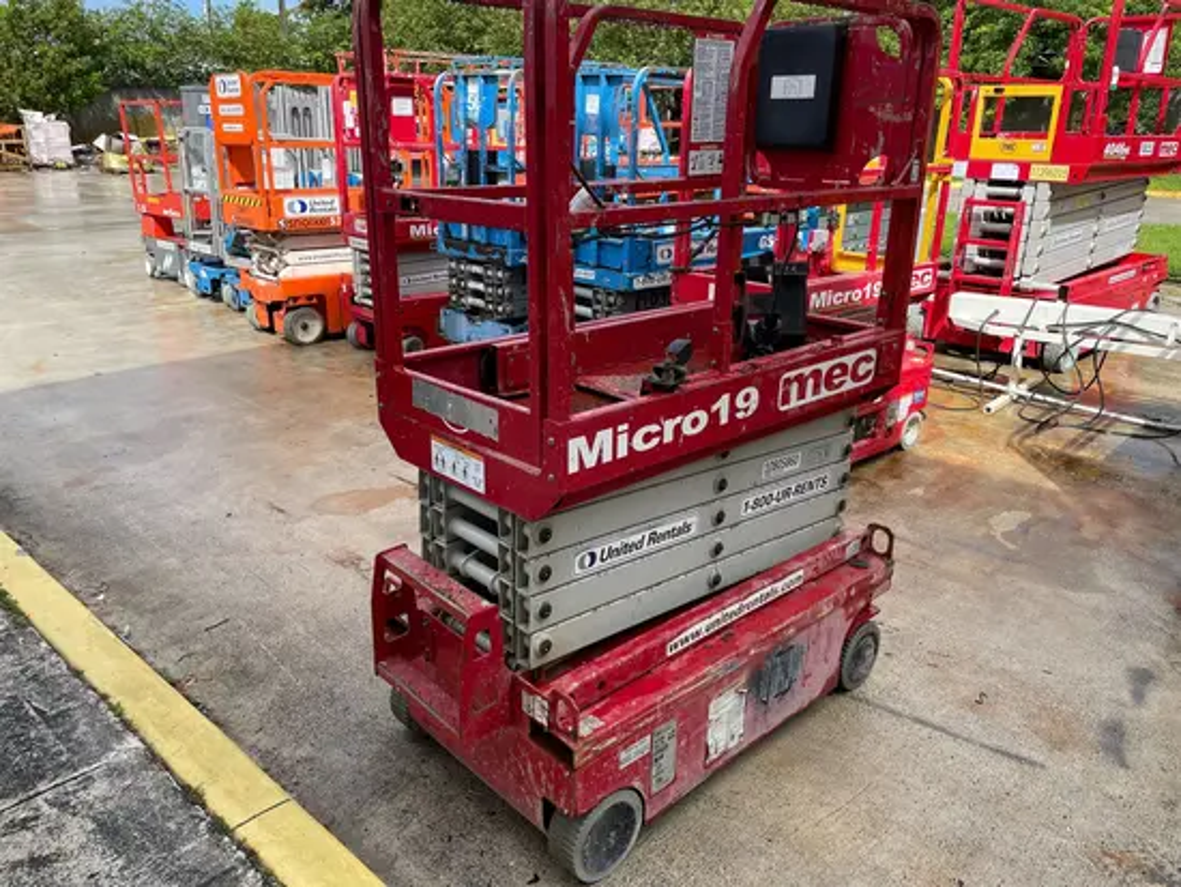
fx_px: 887
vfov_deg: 53.1
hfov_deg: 67.3
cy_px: 444
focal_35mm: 26
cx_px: 590
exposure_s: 1/1689
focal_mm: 4.2
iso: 32
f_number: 1.6
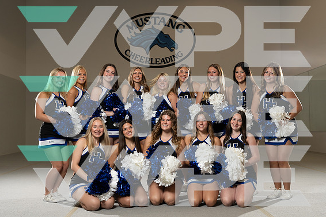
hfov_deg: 46.4
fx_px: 381
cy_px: 106
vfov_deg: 31.9
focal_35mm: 42
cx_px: 166
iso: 500
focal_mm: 41
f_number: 5.6
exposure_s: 1/250
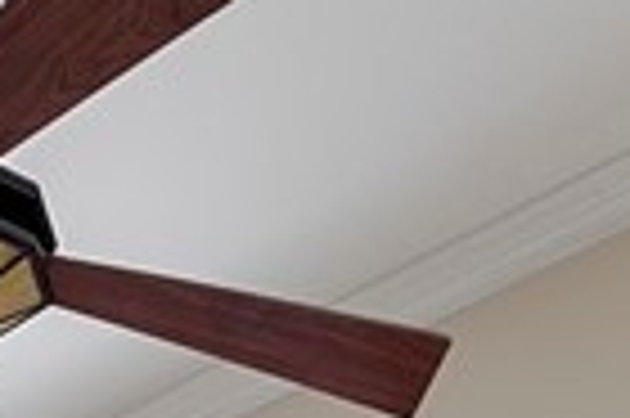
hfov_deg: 16.5
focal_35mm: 124
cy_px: 1501
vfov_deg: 8.2
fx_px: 2167
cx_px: 466
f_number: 8
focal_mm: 16
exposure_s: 1
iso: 800
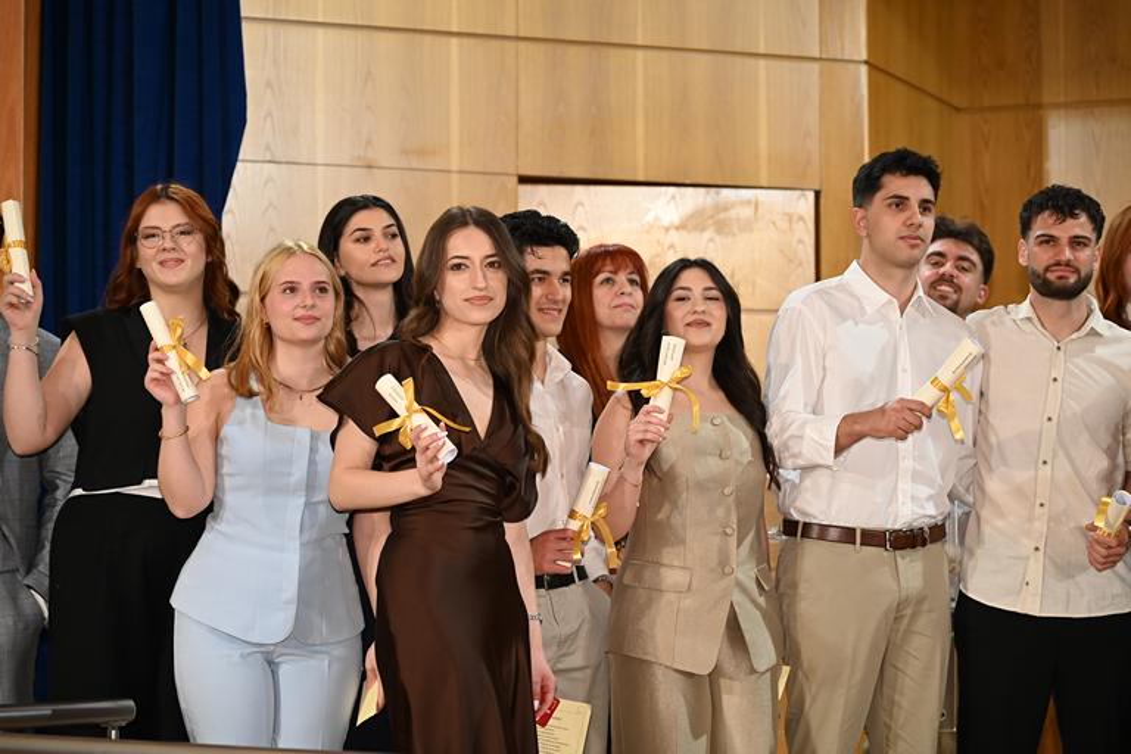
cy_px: 377
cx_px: 566
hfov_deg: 23.1
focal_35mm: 88
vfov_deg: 15.5
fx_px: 2764
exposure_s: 1/200
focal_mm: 88
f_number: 4
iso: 3200
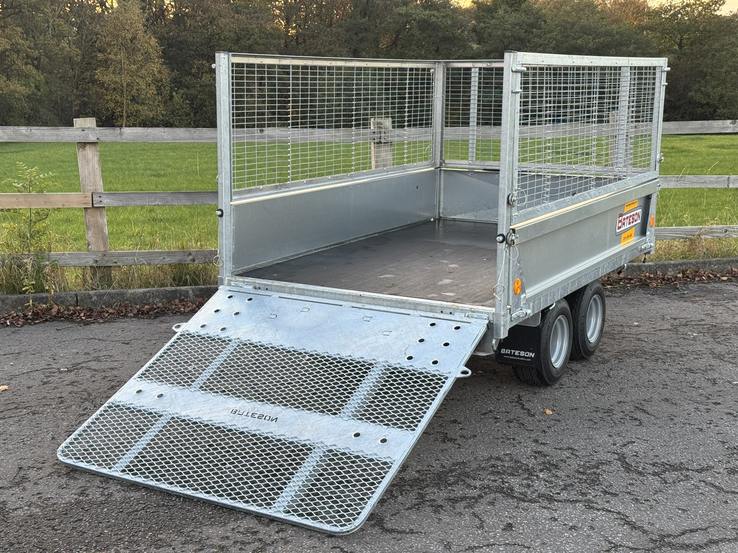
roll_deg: +1.6
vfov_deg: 30.3
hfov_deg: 39.7
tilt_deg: -12.4
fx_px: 1023
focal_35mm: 48
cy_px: 276
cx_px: 369
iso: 50
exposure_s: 1/155
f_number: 1.78
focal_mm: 6.76
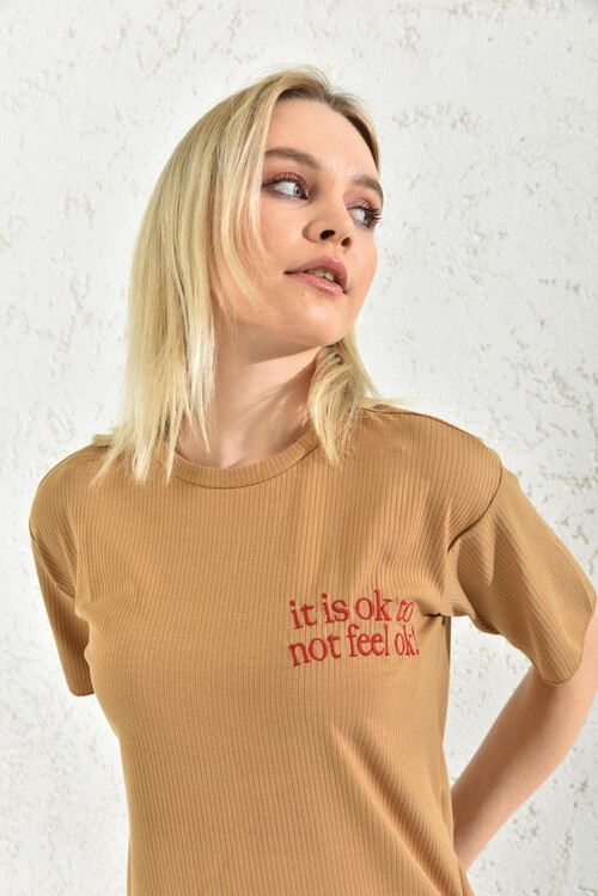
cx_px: 299
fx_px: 997
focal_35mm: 40
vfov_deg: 48.5
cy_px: 448
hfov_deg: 33.4
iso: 100
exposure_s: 1/160
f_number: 7.1
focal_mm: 40
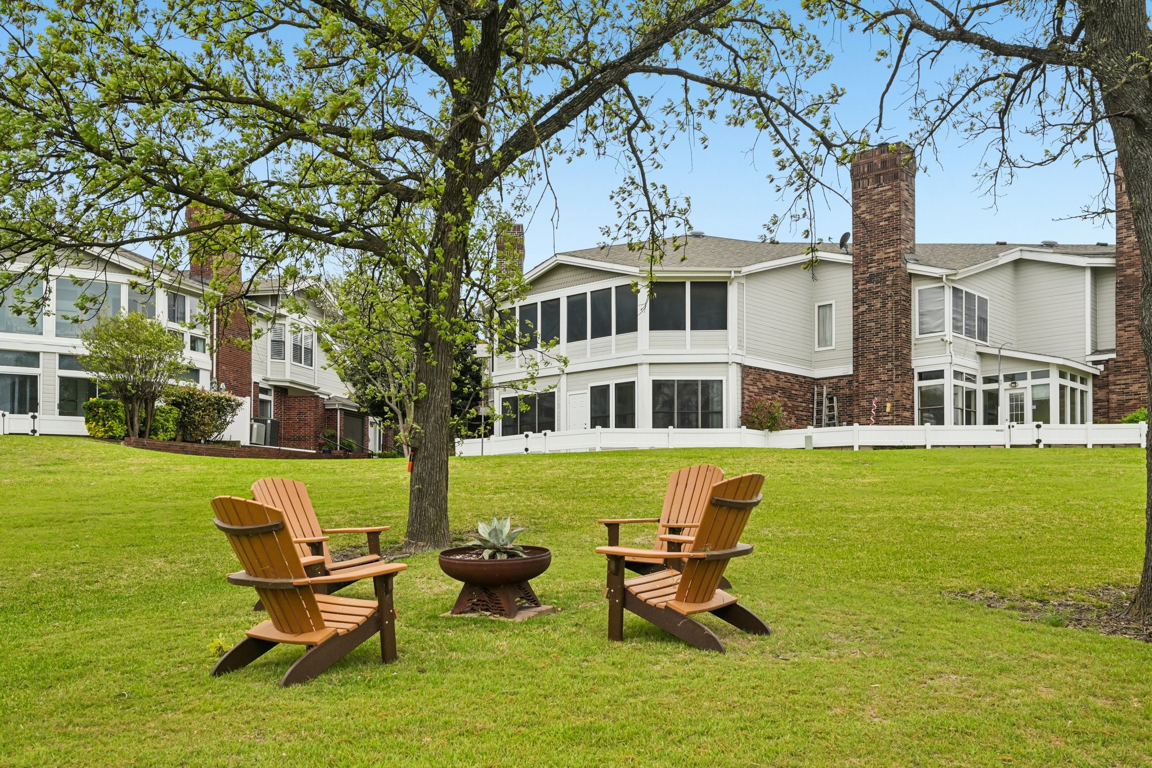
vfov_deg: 43.6
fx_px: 960
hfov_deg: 61.9
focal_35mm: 30
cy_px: 384
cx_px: 576
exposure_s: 1/320
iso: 400
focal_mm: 30
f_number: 8
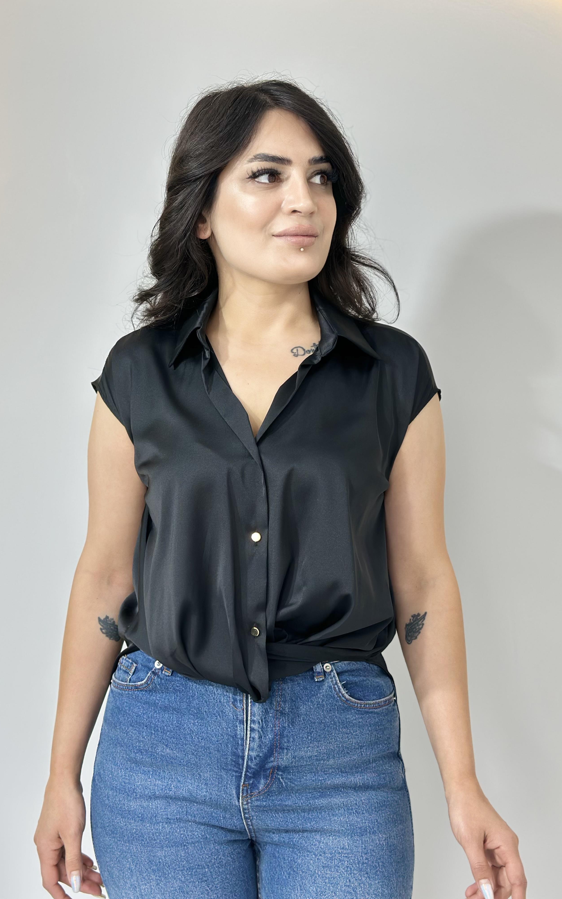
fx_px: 1250
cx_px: 249
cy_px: 449
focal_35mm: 51
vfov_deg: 39.6
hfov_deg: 25.3
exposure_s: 1/100
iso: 80
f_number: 1.78
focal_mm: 6.86
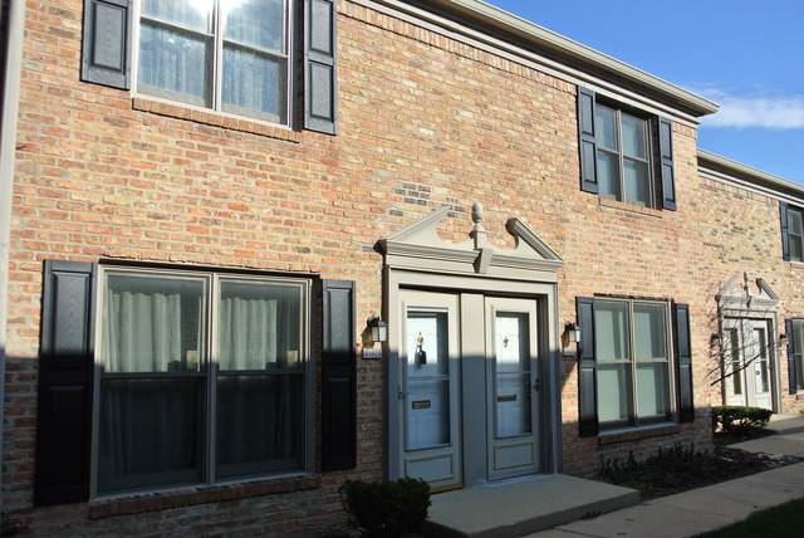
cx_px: 402
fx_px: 760
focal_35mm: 34
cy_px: 269
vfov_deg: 39.0
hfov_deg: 55.8
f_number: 4.5
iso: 100
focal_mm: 12.7
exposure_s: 1/640
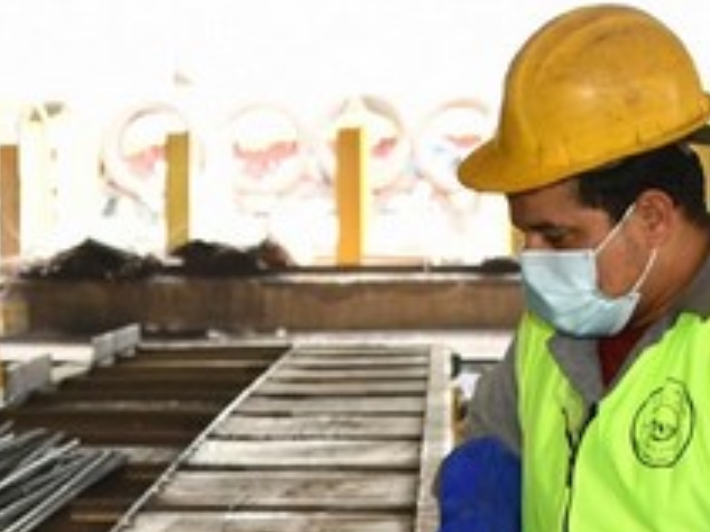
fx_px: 3833
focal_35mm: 187
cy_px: 596
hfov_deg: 10.5
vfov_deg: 7.9
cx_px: 123
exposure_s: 1/60
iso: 500
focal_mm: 42
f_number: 5.6
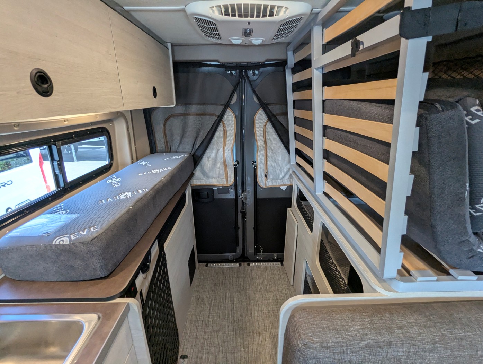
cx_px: 242
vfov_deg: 78.2
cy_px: 182
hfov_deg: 94.4
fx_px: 224
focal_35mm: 16
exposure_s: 1/63.8
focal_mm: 2.35
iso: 182
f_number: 2.2
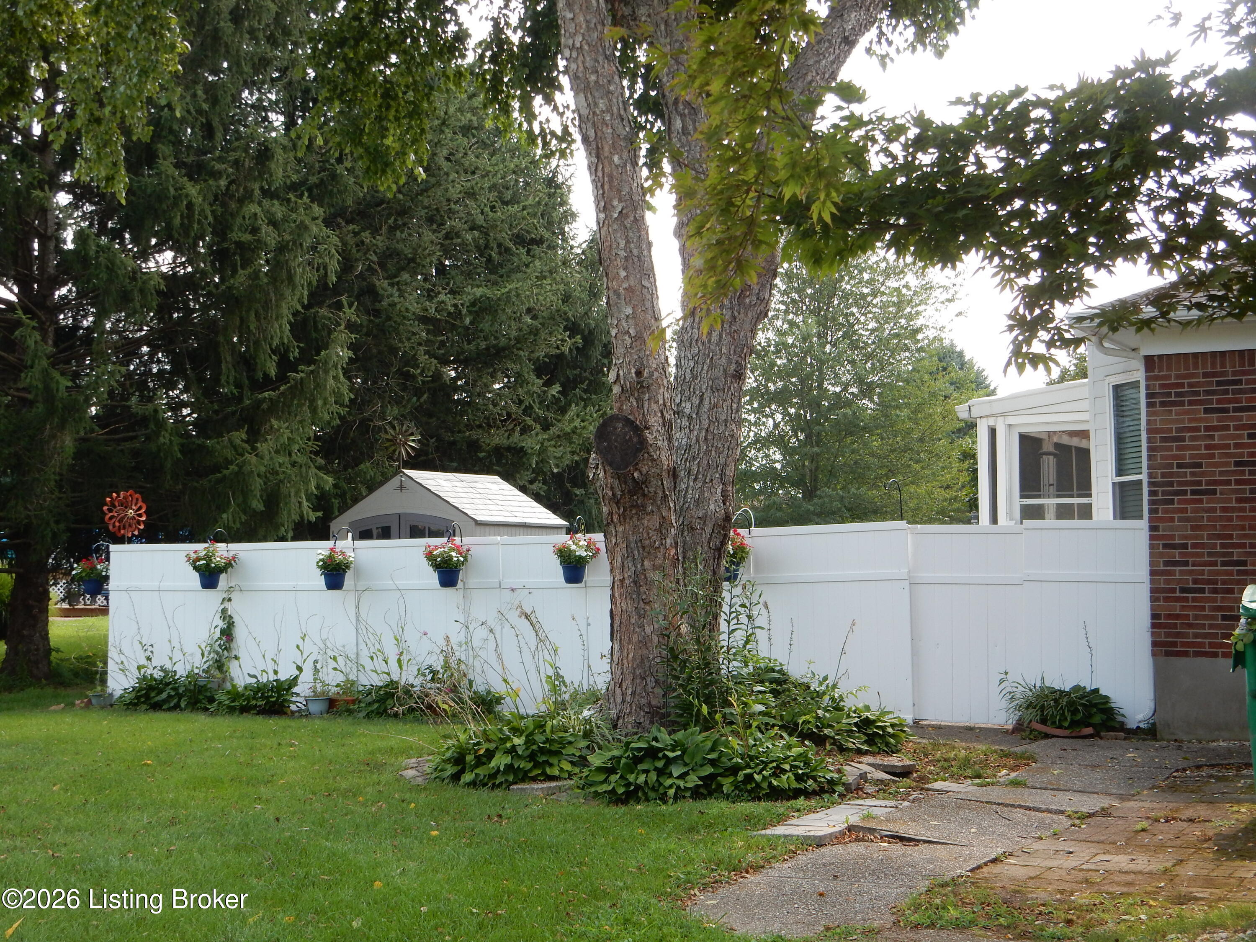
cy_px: 471
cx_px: 628
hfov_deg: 37.5
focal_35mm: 51
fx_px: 1850
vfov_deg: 28.6
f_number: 4.5
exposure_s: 1/200
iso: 125
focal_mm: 9
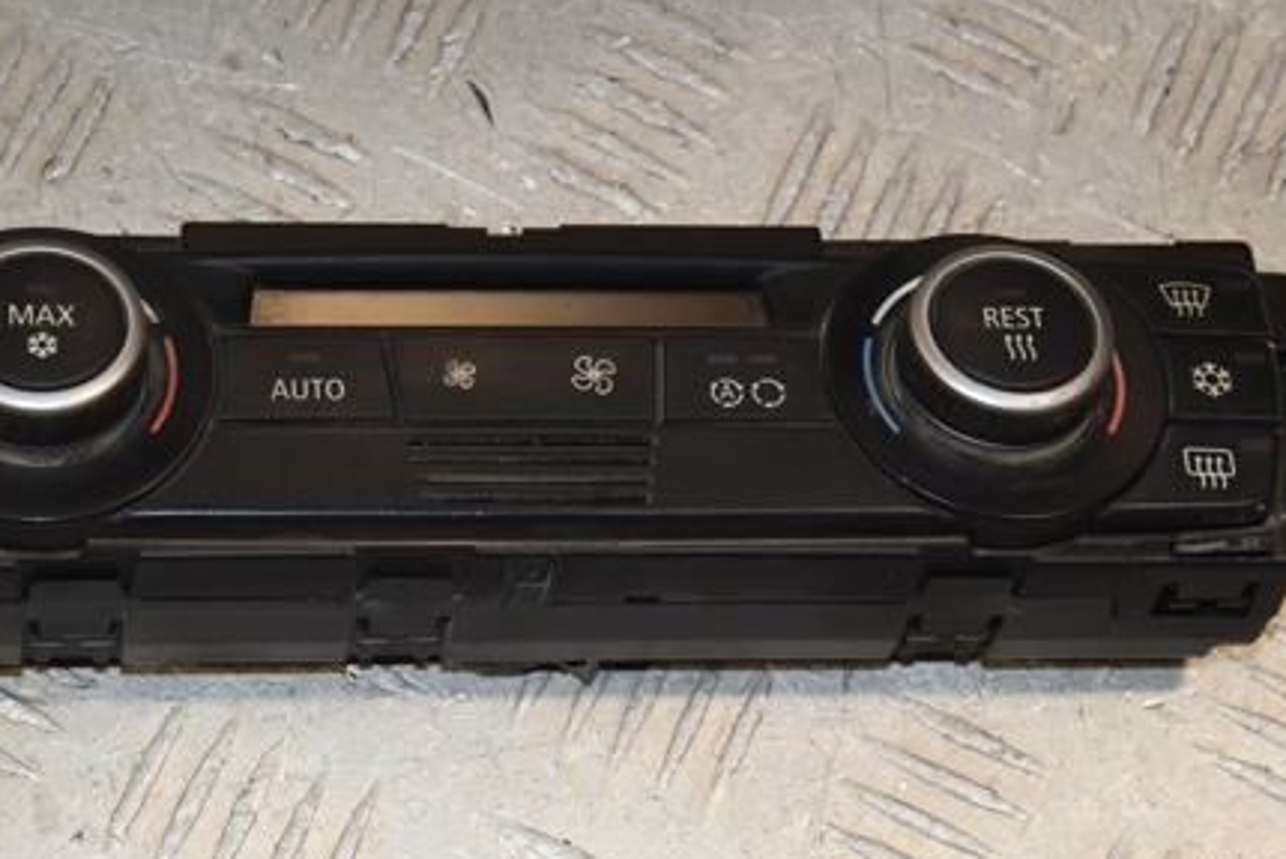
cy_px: 386
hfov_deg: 17.6
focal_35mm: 116
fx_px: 4145
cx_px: 452
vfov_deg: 11.8
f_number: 8
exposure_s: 1/200
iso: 800
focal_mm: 52
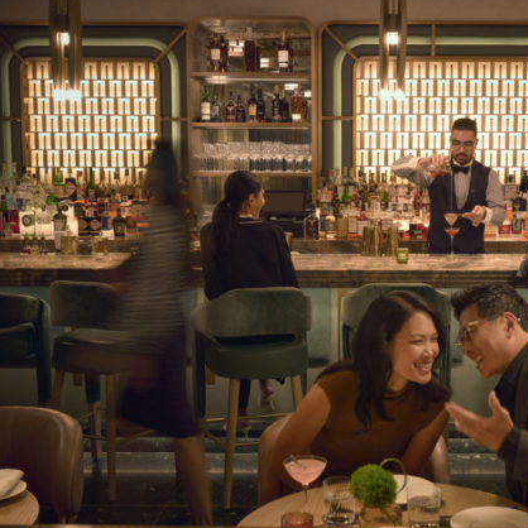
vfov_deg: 32.8
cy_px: 266
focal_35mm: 52
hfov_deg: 32.3
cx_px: 383
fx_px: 897
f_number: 8
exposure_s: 1/10
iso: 500
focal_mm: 40
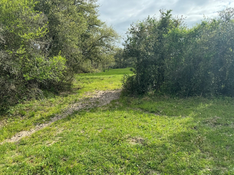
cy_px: 88
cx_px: 117
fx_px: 162
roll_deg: +2.3
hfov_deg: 71.6
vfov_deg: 56.8
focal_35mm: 24
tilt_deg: -9.0
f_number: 1.78
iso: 80
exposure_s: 1/3096
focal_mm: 6.86
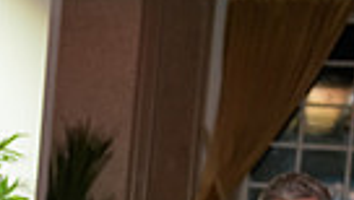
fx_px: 1467
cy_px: 362
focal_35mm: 156
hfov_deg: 13.3
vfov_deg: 7.6
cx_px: -102
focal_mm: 35
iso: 1600
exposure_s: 1/125
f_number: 3.2
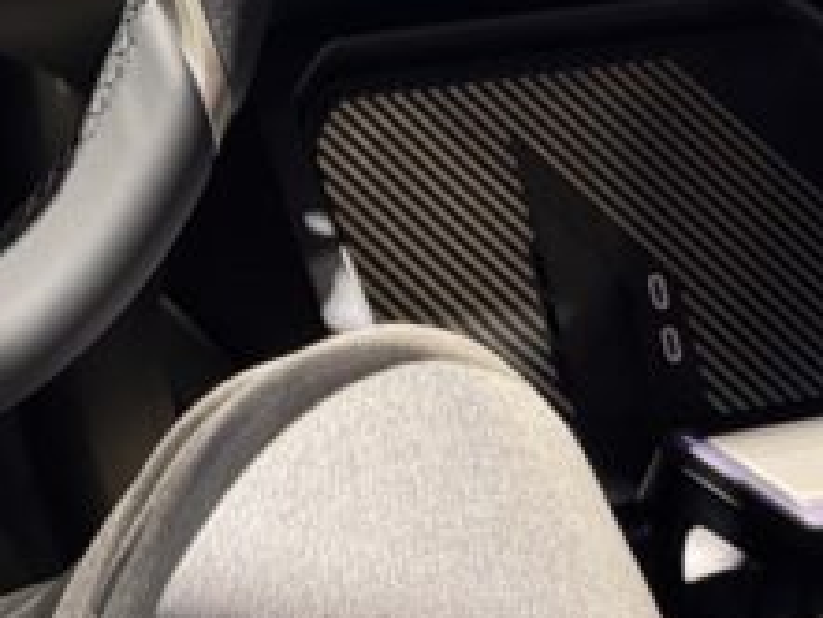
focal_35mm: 87
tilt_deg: -22.6
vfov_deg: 15.1
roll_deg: +0.6
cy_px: -443
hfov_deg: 21.7
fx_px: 2070
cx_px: -7
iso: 800
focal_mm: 6.76
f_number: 1.78
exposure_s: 1/51
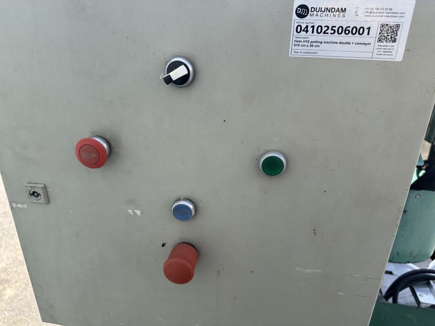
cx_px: 218
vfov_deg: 56.8
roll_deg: -4.4
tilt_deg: -19.3
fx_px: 302
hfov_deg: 71.6
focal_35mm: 24
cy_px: 163
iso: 80
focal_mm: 6.86
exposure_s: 1/797
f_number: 1.78
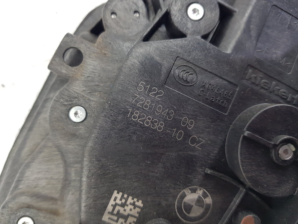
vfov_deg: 53.1
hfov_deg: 67.3
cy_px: 112
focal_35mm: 26
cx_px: 149
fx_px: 224
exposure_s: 1/50
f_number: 1.7
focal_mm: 4.2
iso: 100
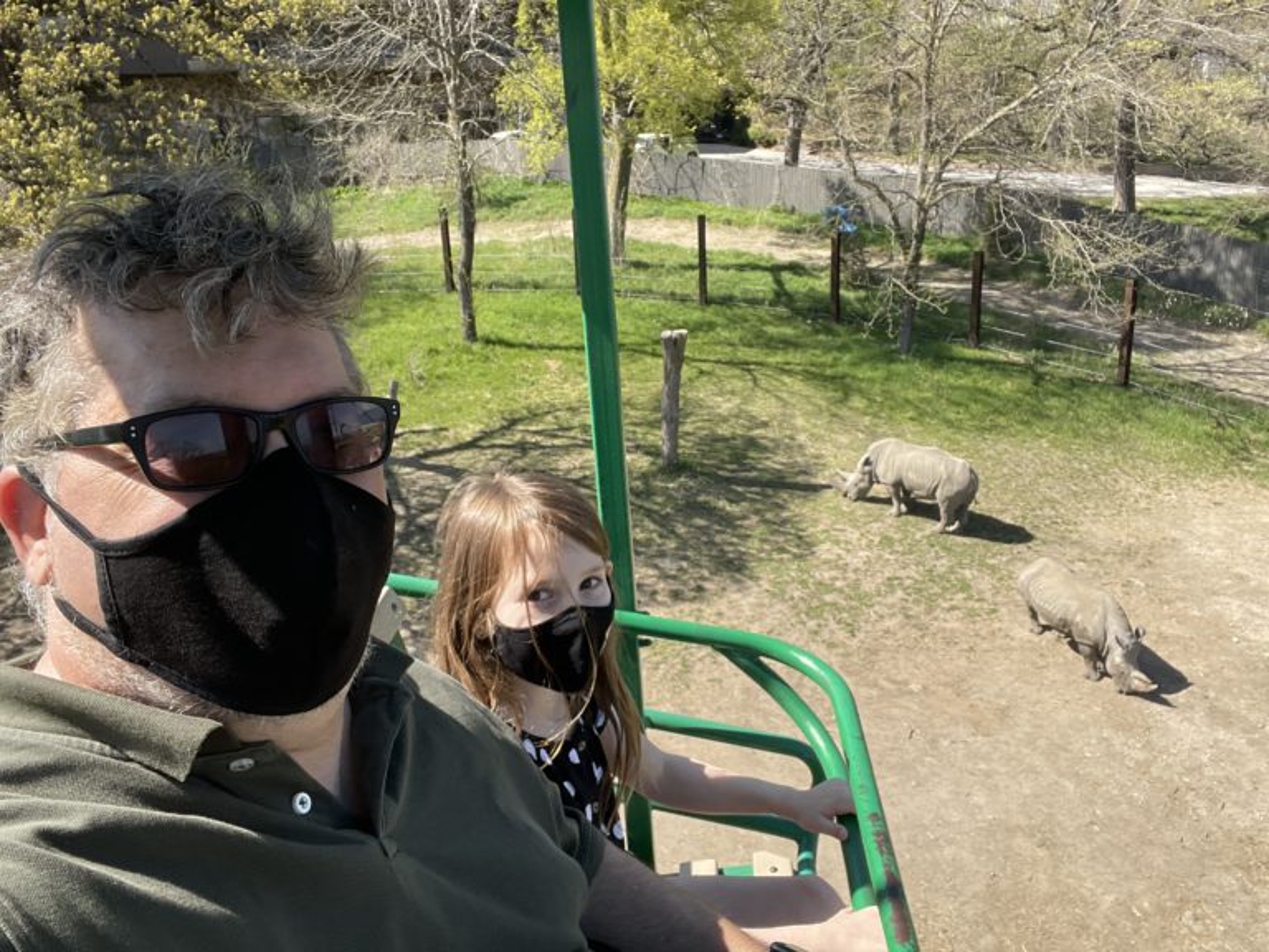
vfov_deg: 46.8
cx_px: 634
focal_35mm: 30
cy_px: 476
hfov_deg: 60.0
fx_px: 1100
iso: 25
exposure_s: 1/496
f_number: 2.2
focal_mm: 2.71
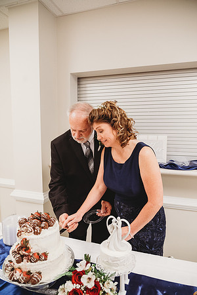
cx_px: 98
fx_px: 197
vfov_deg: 73.7
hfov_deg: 53.1
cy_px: 148
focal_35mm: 24
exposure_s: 1/200
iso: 4000
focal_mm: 24
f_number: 4
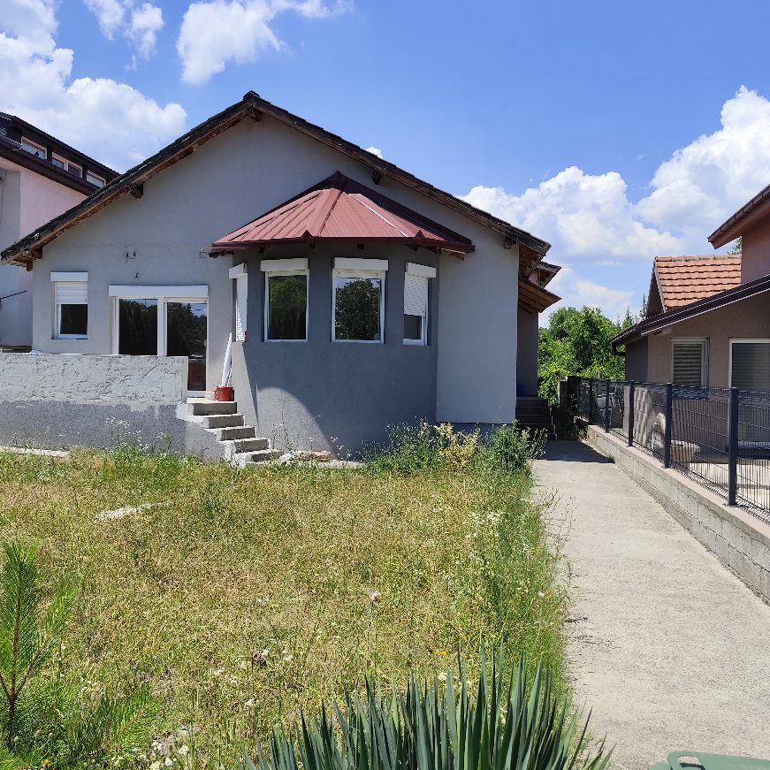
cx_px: 310
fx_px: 705
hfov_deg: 56.9
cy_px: 383
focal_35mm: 28
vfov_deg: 57.3
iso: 50
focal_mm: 6.19
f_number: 1.65
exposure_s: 1/1464
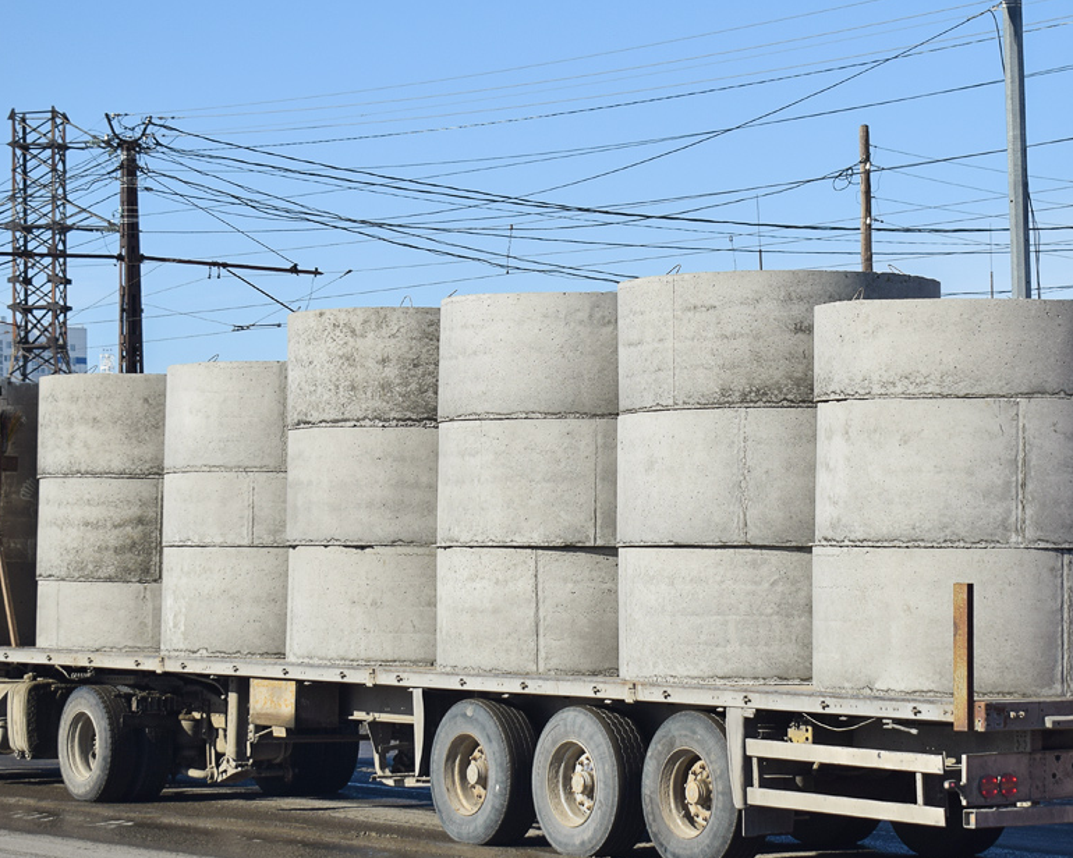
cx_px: 550
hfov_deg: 19.4
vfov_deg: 15.6
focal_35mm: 99
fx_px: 3135
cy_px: 443
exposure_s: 1/800
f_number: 6.3
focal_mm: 45
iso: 100
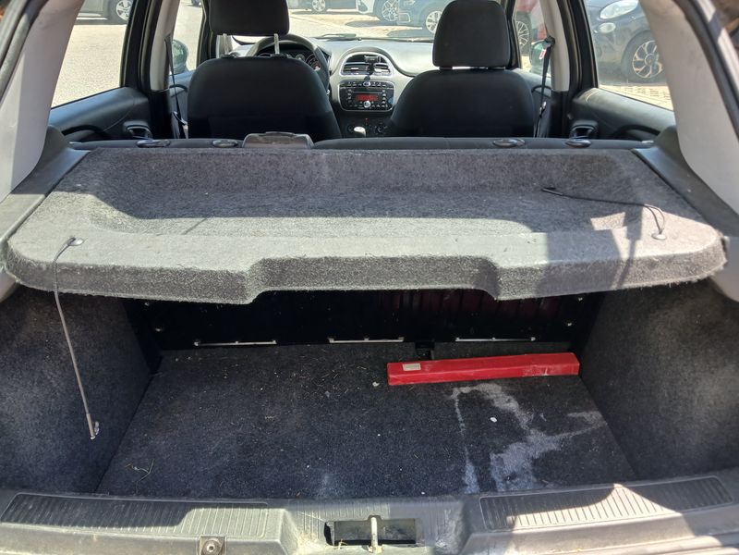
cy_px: 278
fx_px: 576
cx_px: 370
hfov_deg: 65.3
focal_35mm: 27
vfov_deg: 51.4
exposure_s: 1/50
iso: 20
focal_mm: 3.98
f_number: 1.8
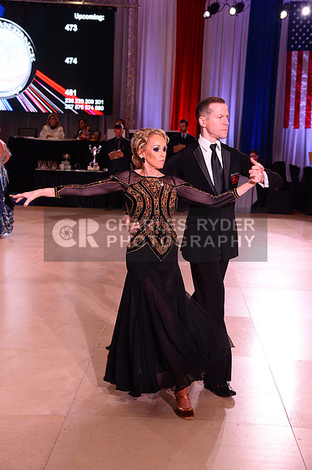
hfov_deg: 20.9
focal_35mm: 65
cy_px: 235
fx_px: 847
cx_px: 156
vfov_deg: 31.0
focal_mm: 65
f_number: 6.3
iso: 2500
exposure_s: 1/250
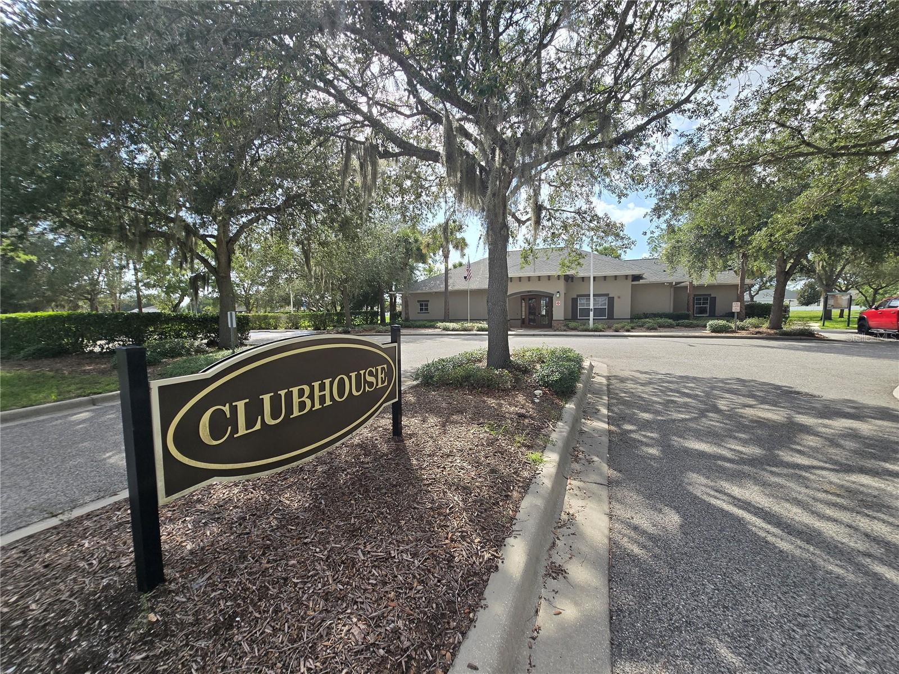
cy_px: 337
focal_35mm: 13
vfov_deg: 89.9
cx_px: 450
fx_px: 338
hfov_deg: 106.2
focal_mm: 2.2
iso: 50
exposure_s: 1/1276
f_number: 2.2
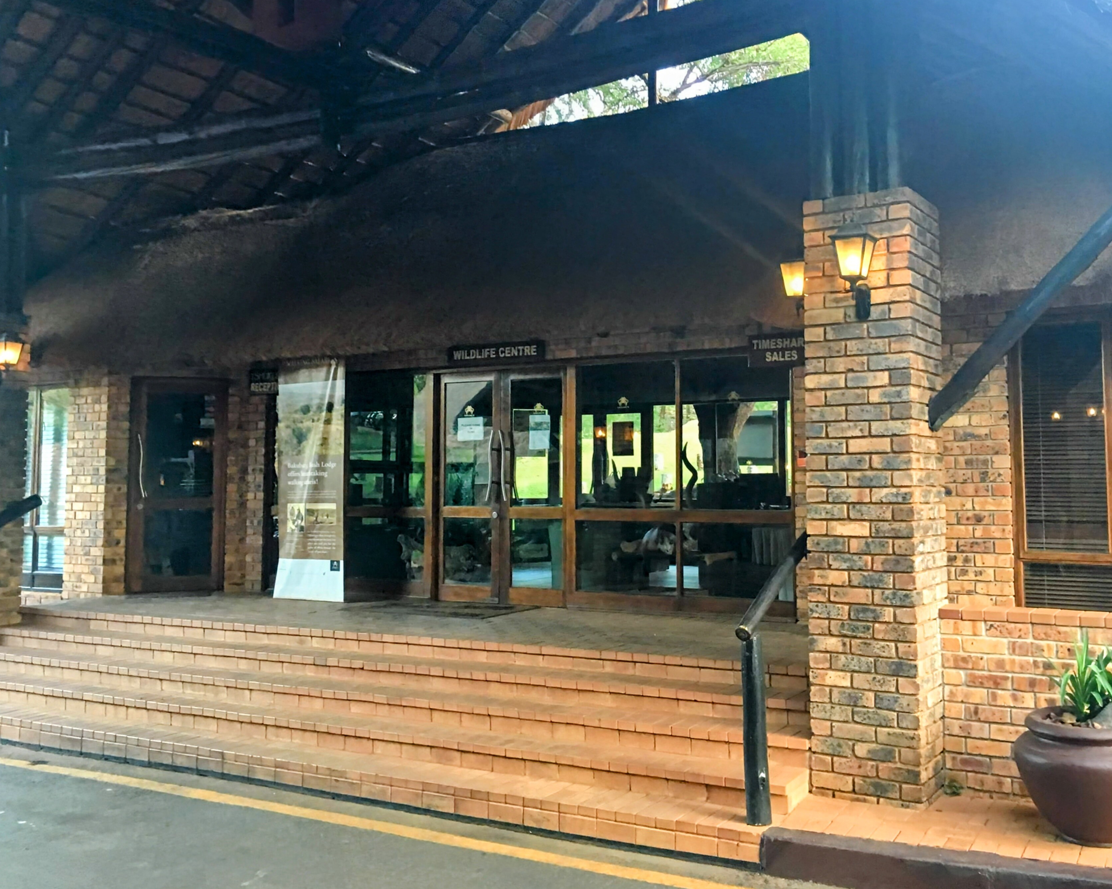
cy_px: 412
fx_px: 1119
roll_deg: +0.0
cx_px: 632
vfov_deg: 43.3
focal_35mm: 34
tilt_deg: +4.0
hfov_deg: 52.7
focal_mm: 4.15
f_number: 2.2
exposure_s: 1/33
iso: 250
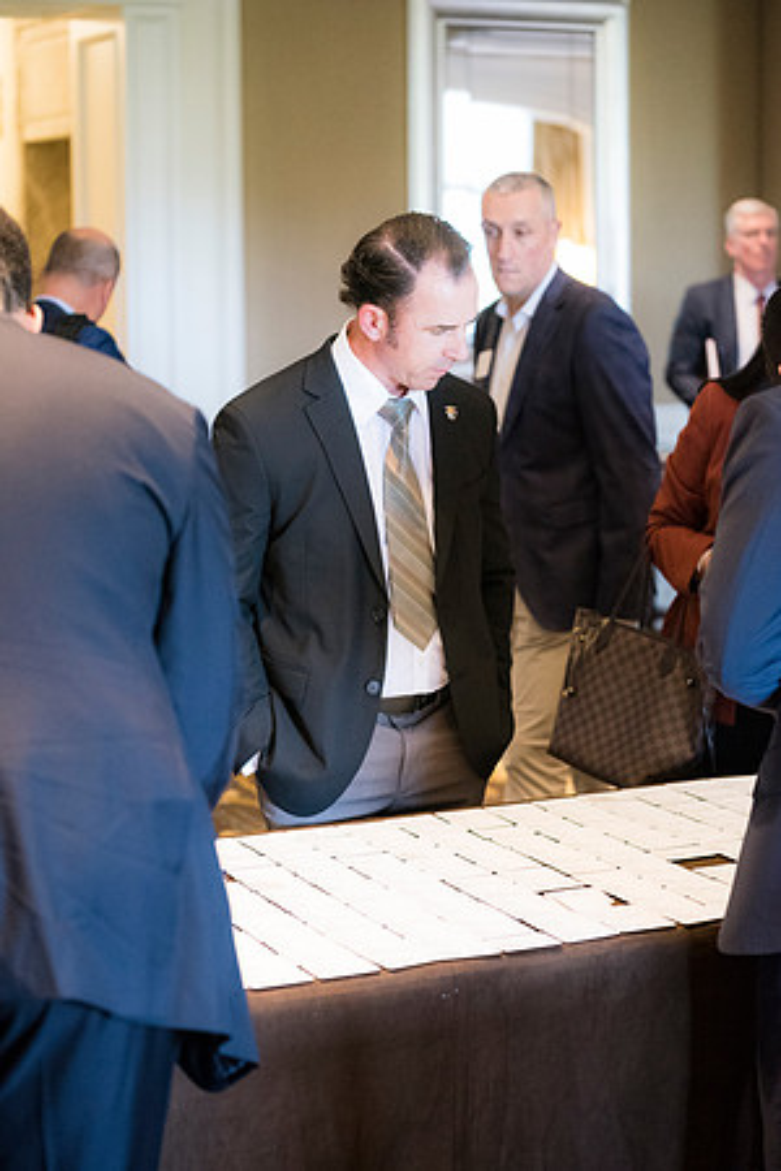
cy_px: 586
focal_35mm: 70
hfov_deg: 19.5
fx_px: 2278
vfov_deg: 28.8
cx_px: 390
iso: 6400
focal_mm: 70
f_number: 2.8
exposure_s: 1/125
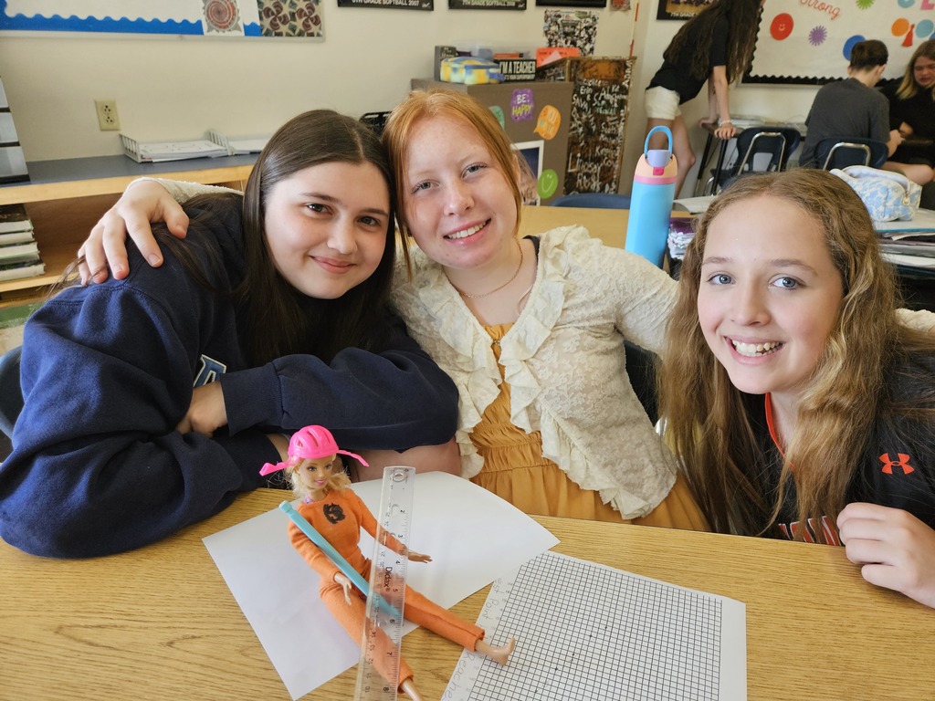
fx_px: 621
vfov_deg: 58.9
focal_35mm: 23
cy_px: 350
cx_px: 468
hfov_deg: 73.9
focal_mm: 5.4
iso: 80
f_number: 1.8
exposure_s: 1/120
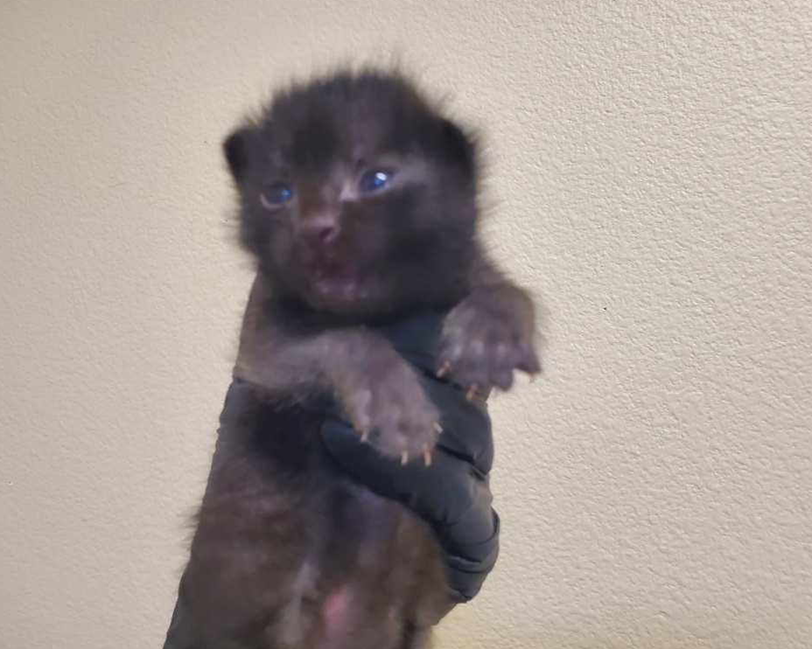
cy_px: 316
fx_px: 673
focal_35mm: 28
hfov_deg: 62.2
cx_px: 402
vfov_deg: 51.5
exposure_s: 1/40
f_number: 2.4
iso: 640
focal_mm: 4.3
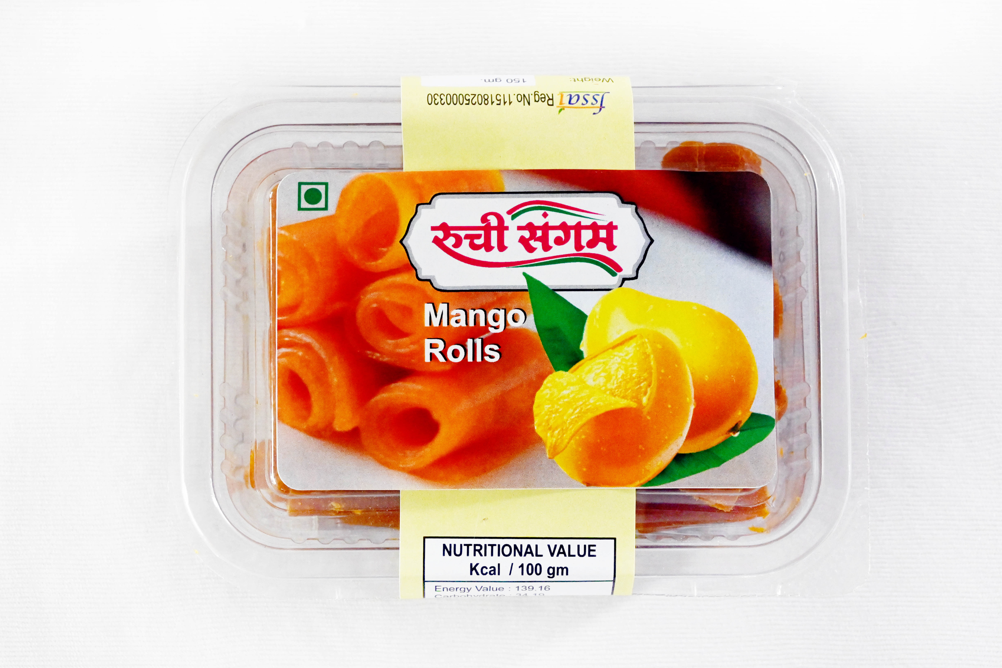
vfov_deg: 23.2
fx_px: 1628
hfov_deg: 34.2
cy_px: 334
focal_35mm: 58
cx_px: 501
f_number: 5.6
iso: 2500
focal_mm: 39
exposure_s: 1/125
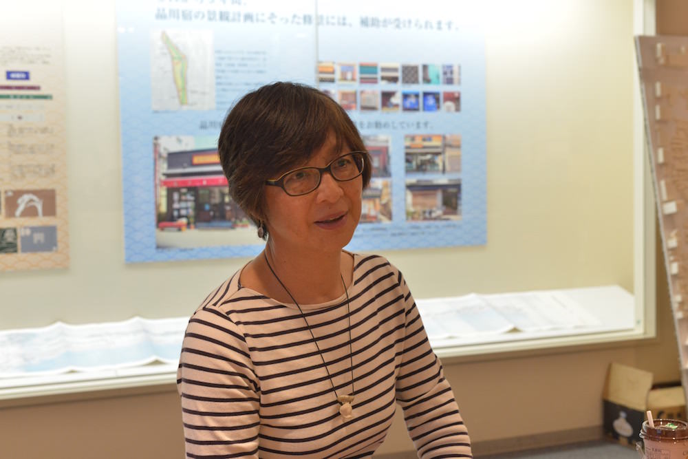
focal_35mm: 50
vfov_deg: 27.0
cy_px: 230
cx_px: 344
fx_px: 956
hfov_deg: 39.6
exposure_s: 1/50
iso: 2000
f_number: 6.3
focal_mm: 50
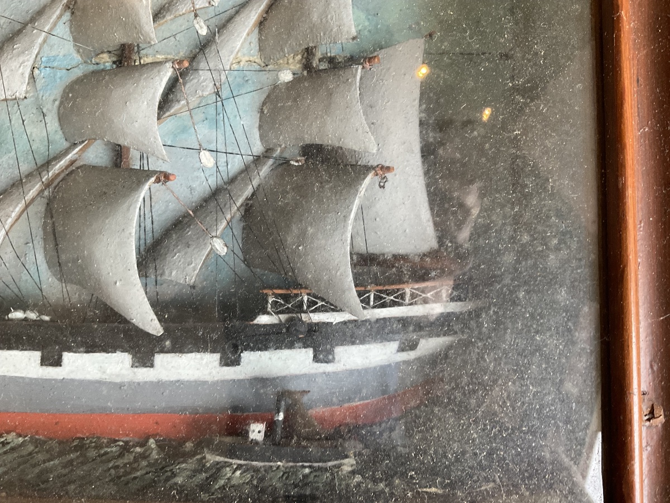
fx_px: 561
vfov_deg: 48.2
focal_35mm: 29
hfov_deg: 61.7
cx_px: 335
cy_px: 252
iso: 64
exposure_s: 1/60
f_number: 1.8
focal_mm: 3
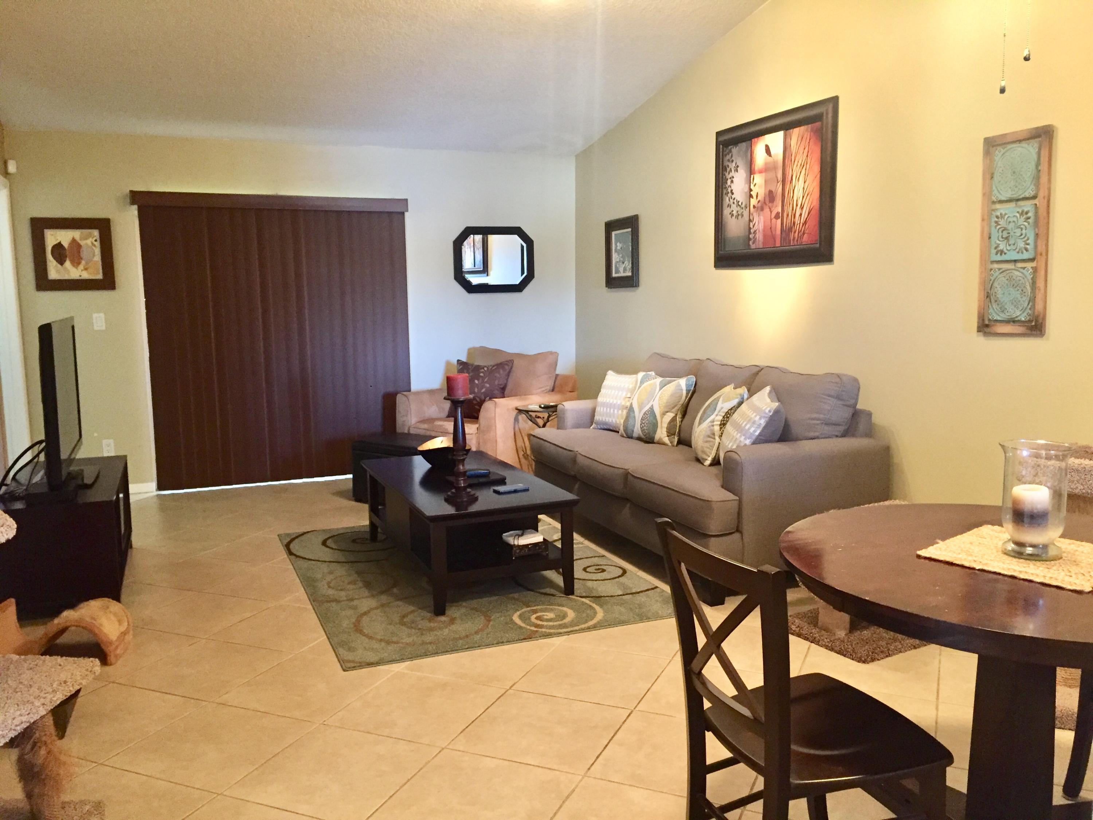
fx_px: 916
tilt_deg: -6.4
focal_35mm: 29
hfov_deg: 61.7
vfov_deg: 48.2
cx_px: 546
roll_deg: +0.6
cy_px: 410
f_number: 2.2
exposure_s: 1/15
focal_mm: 4.15
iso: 250
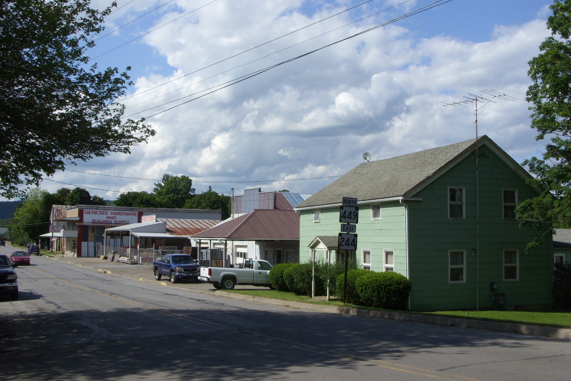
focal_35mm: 40
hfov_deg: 48.5
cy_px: 181
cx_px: 286
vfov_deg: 33.4
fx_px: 634
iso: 50
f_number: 4.9
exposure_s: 1/770
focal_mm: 6.3
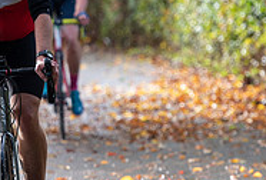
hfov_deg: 3.9
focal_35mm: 524
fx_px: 3891
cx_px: 6
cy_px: 0
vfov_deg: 2.7
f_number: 3.5
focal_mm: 155
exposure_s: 1/500
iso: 200
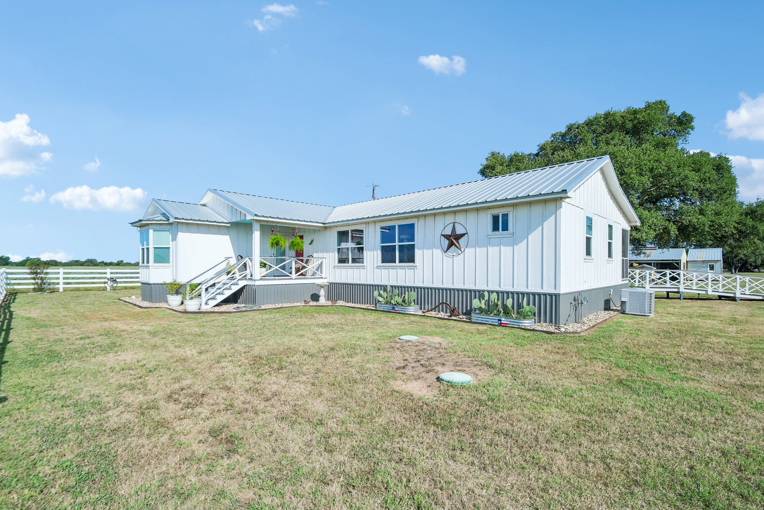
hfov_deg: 96.7
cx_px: 390
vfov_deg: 73.7
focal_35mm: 16
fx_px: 340
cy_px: 254
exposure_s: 1/1250
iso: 400
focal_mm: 10
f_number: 8
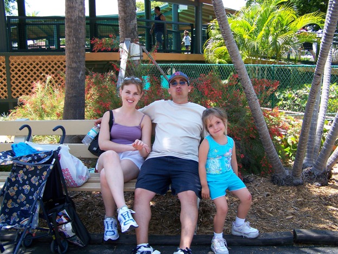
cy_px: 127
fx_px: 371
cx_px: 169
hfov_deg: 49.0
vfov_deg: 37.8
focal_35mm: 38
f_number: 2.8
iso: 80
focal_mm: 6.3
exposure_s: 1/250
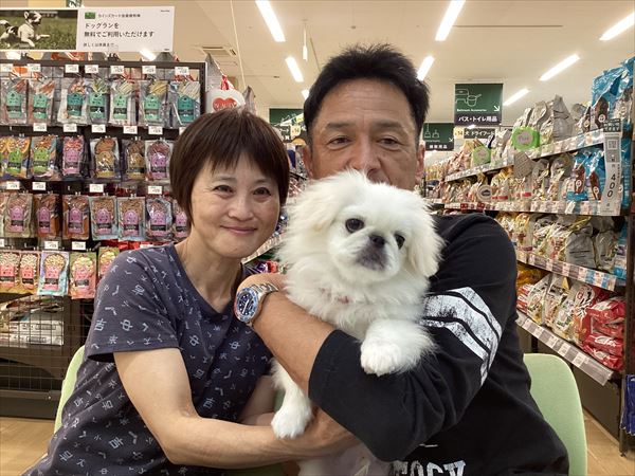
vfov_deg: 45.4
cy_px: 238
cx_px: 318
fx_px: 569
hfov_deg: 58.4
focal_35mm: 31
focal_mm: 3.3
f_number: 2.4
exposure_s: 1/50
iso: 160
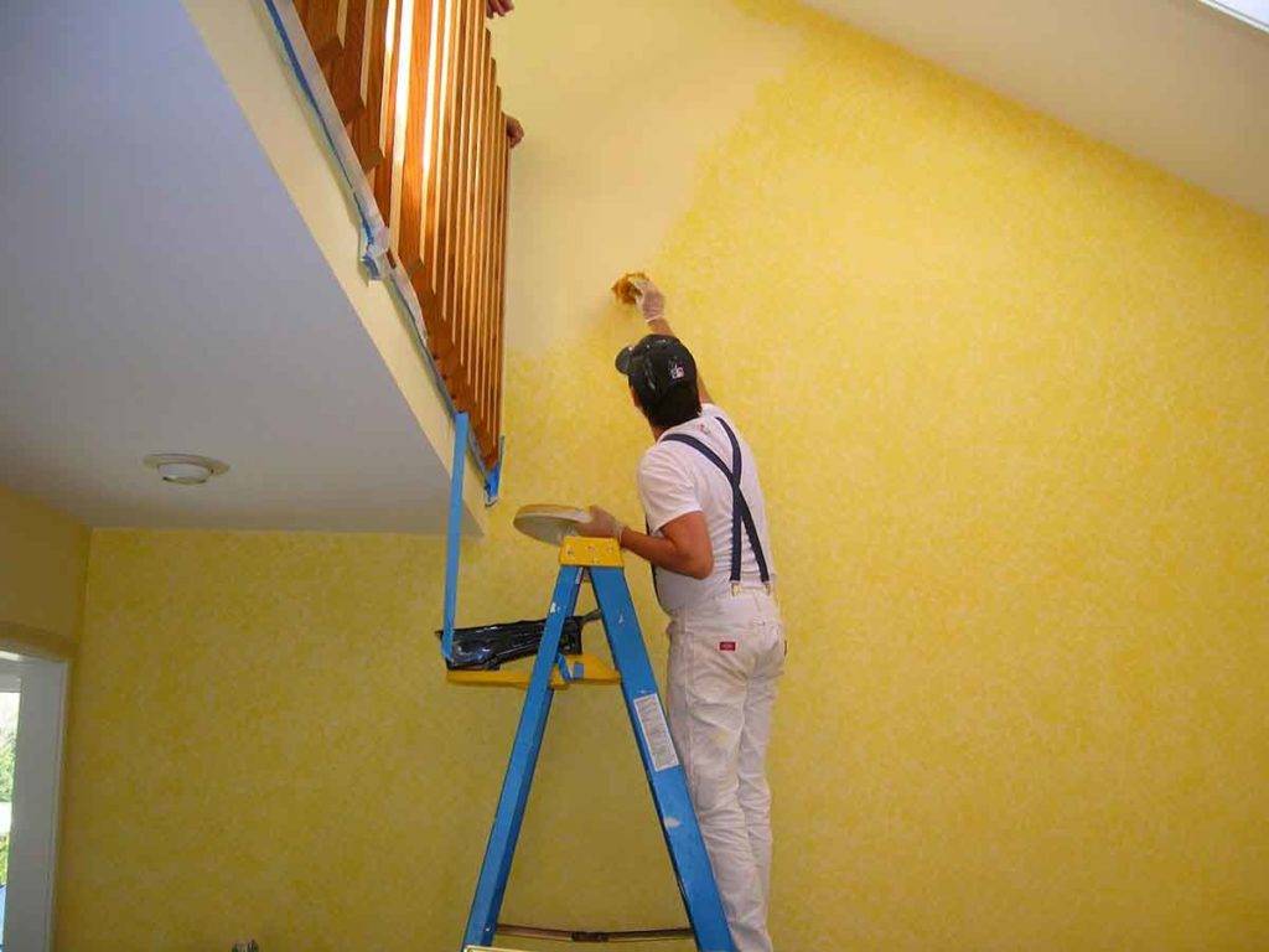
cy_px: 476
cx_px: 634
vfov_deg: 41.8
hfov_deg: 54.0
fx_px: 1246
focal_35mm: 34
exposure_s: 1/34.2
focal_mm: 5.7
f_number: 2.9
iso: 50
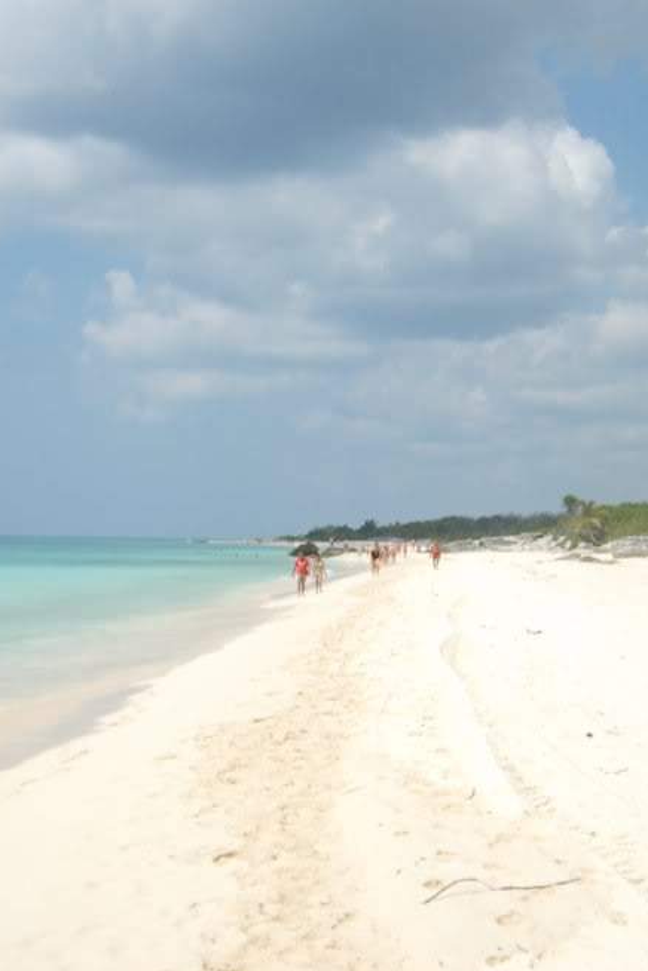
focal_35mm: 57
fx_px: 1539
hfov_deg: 23.8
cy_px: 487
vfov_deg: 35.1
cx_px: 296
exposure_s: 1/250
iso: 50
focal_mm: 5.8
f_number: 7.1
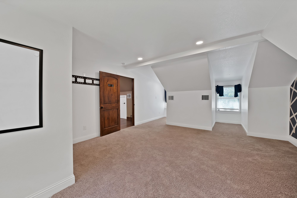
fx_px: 99
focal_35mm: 12
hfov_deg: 112.6
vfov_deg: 90.1
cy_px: 99
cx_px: 148
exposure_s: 1/4
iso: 640
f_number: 9
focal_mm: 12
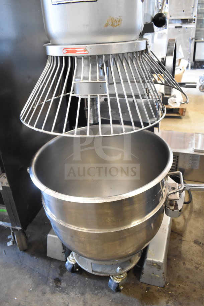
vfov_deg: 67.4
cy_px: 153
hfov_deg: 47.9
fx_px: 229
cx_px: 102
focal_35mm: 27
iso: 2800
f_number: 3.5
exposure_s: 1/30
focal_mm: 18
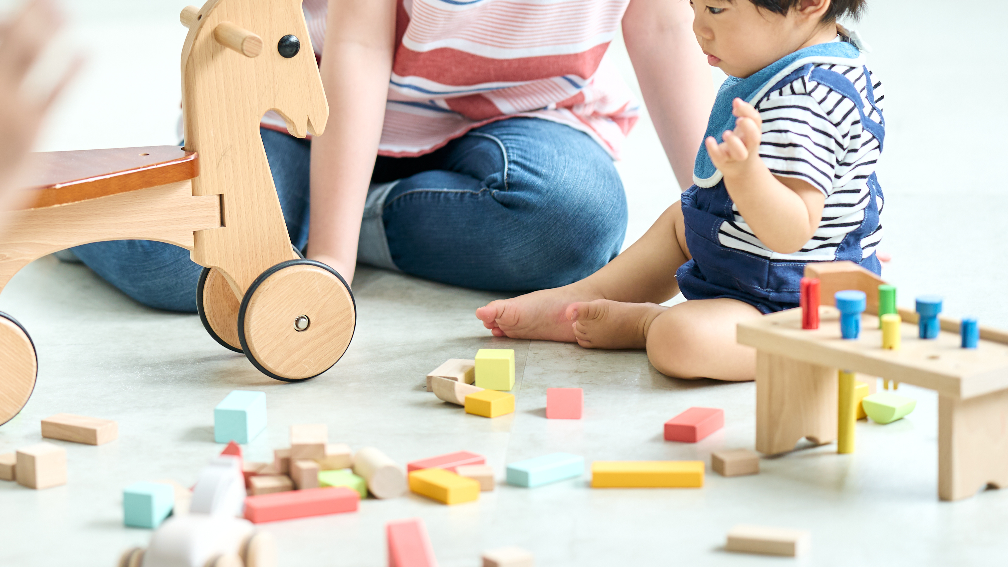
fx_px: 6816
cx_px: 163
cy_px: 8
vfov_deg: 4.8
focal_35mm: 255
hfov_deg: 8.4
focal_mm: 135
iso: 160
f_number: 1.8
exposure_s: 1/200
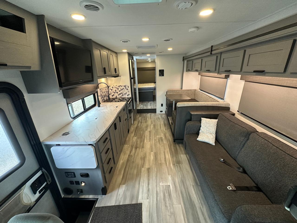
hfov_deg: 102.1
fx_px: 120
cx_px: 148
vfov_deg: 85.7
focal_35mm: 14
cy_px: 112
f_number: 2.2
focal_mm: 2.22
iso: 320
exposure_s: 1/99
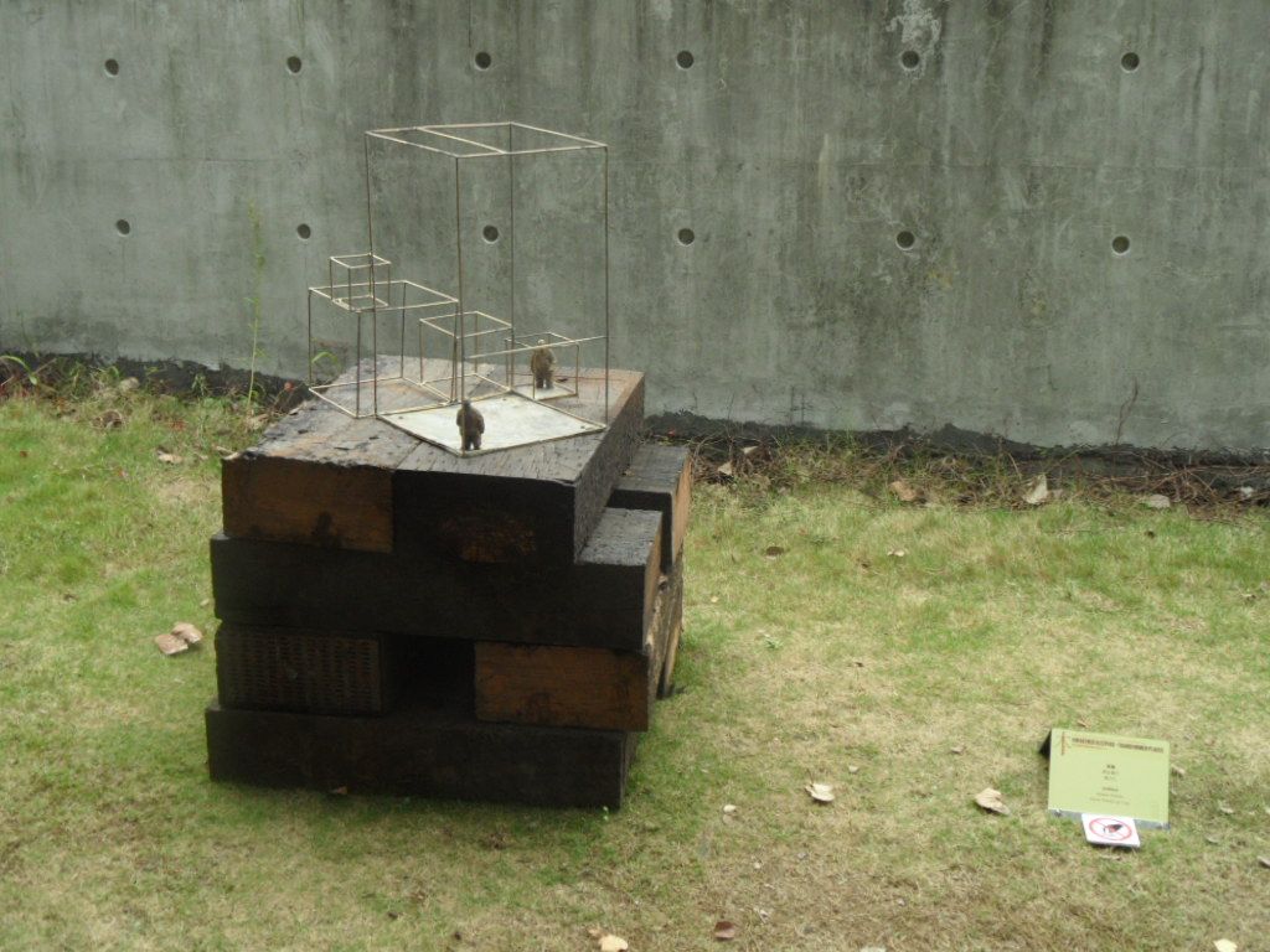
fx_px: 1468
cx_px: 635
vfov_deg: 36.0
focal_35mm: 40
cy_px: 476
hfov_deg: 46.8
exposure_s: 1/60
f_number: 3.6
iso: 100
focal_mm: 6.5
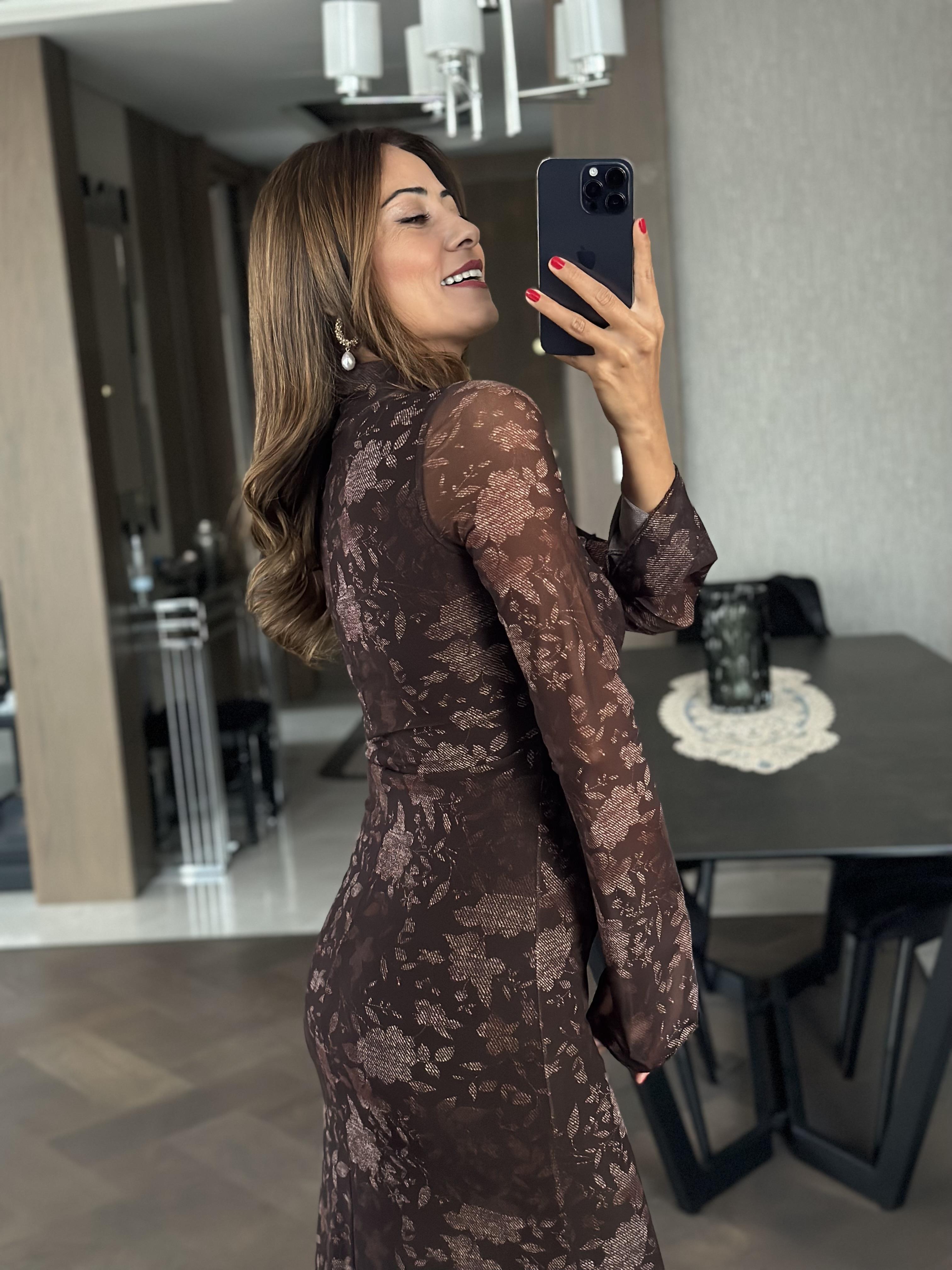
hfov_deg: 30.3
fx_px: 1760
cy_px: 635
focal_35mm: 48
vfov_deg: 39.7
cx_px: 476
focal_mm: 6.86
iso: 640
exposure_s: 1/40
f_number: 1.78
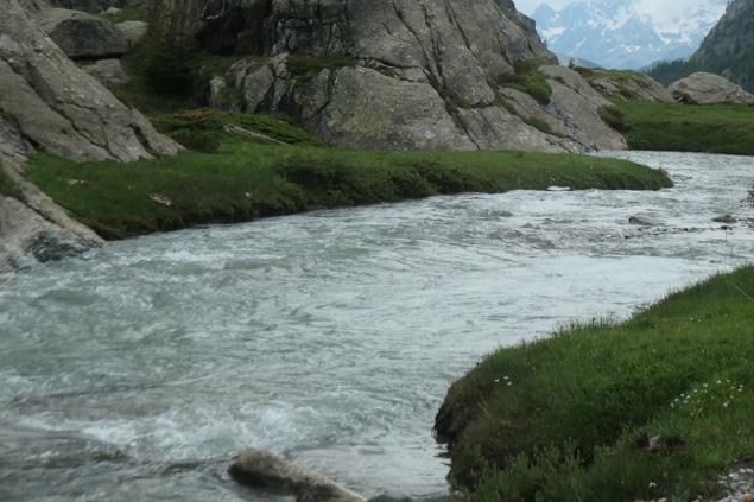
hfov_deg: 25.7
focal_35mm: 78
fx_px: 1633
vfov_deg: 17.3
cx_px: 571
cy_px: 90
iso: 200
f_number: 5.6
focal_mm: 12.2
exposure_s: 1/800
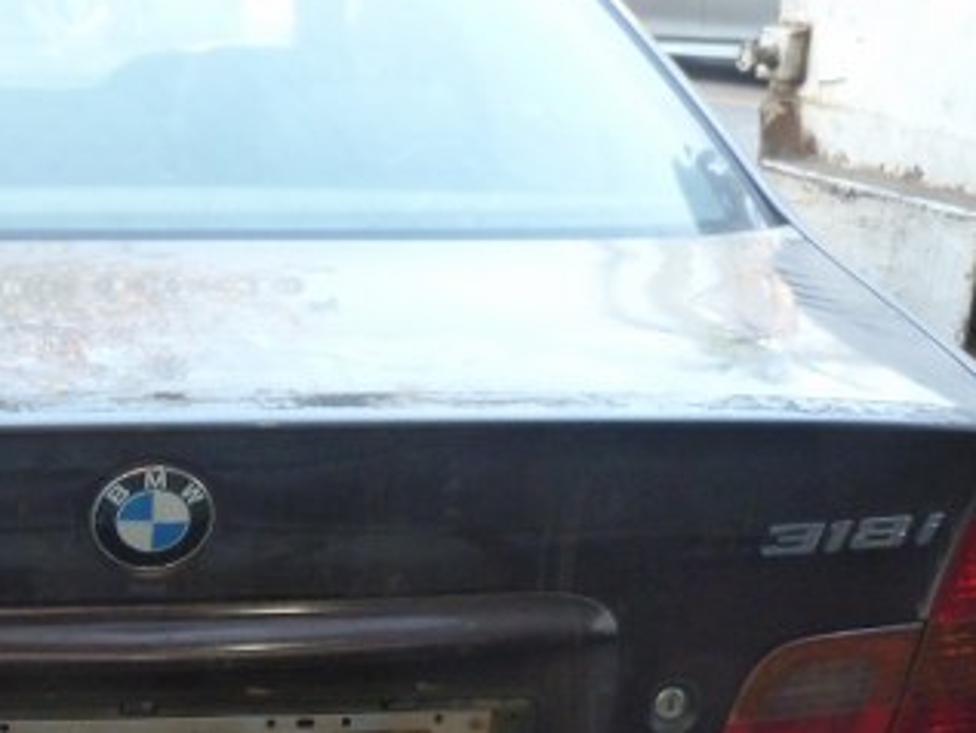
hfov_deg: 29.6
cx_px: 117
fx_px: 1777
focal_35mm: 63
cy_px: 634
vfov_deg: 22.8
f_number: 2.8
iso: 320
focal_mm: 4.5
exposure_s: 1/60
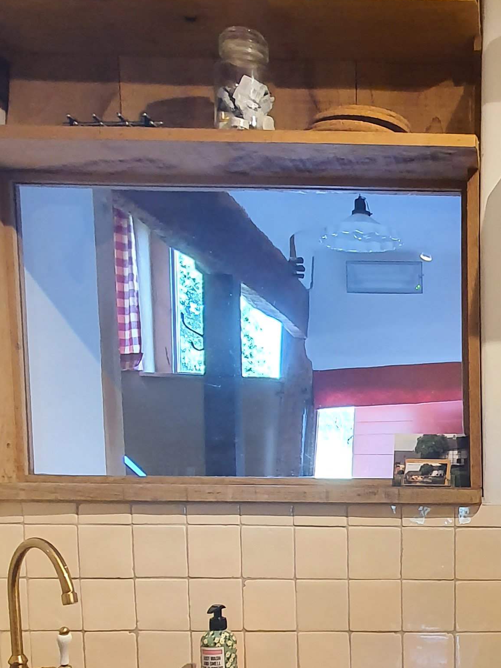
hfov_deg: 32.8
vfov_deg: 44.5
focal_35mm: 39
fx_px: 753
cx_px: 535
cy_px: 572
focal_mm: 1.8
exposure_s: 1/50
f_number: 2.2
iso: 320
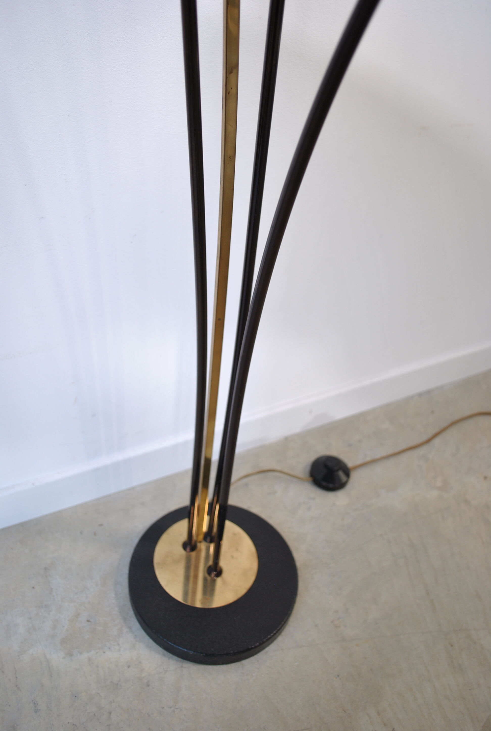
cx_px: 246
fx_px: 611
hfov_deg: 43.8
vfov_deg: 61.8
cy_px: 366
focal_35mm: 30
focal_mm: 20
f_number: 3.8
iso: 200
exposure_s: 1/60
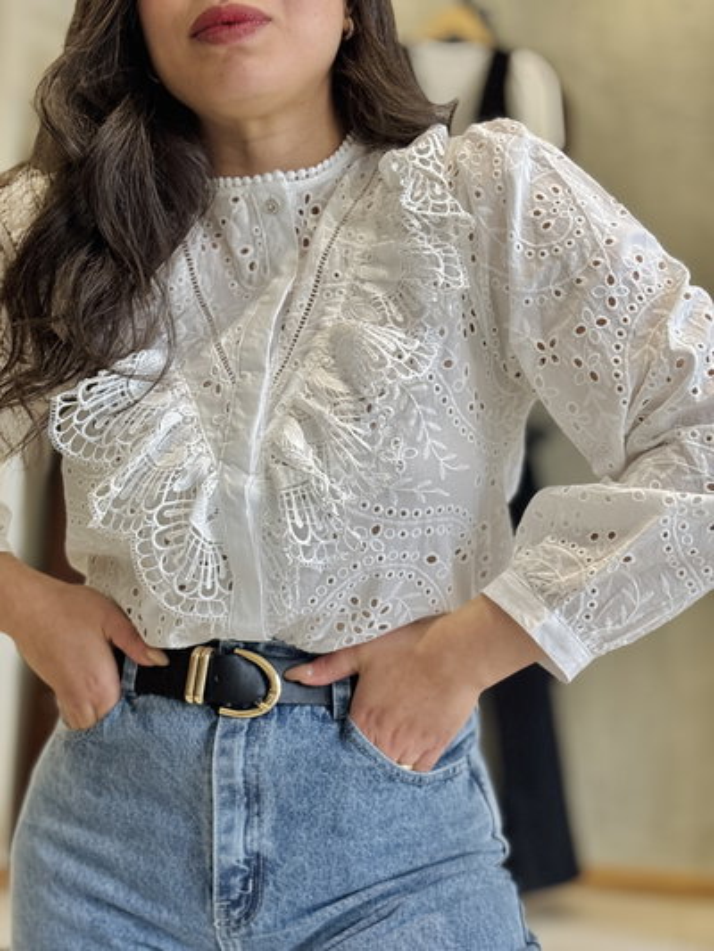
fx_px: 1430
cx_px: 357
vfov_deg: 36.8
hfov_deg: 28.0
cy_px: 476
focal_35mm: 52
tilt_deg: -2.3
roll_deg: -1.2
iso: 50
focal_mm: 5.96
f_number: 1.6
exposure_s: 1/100
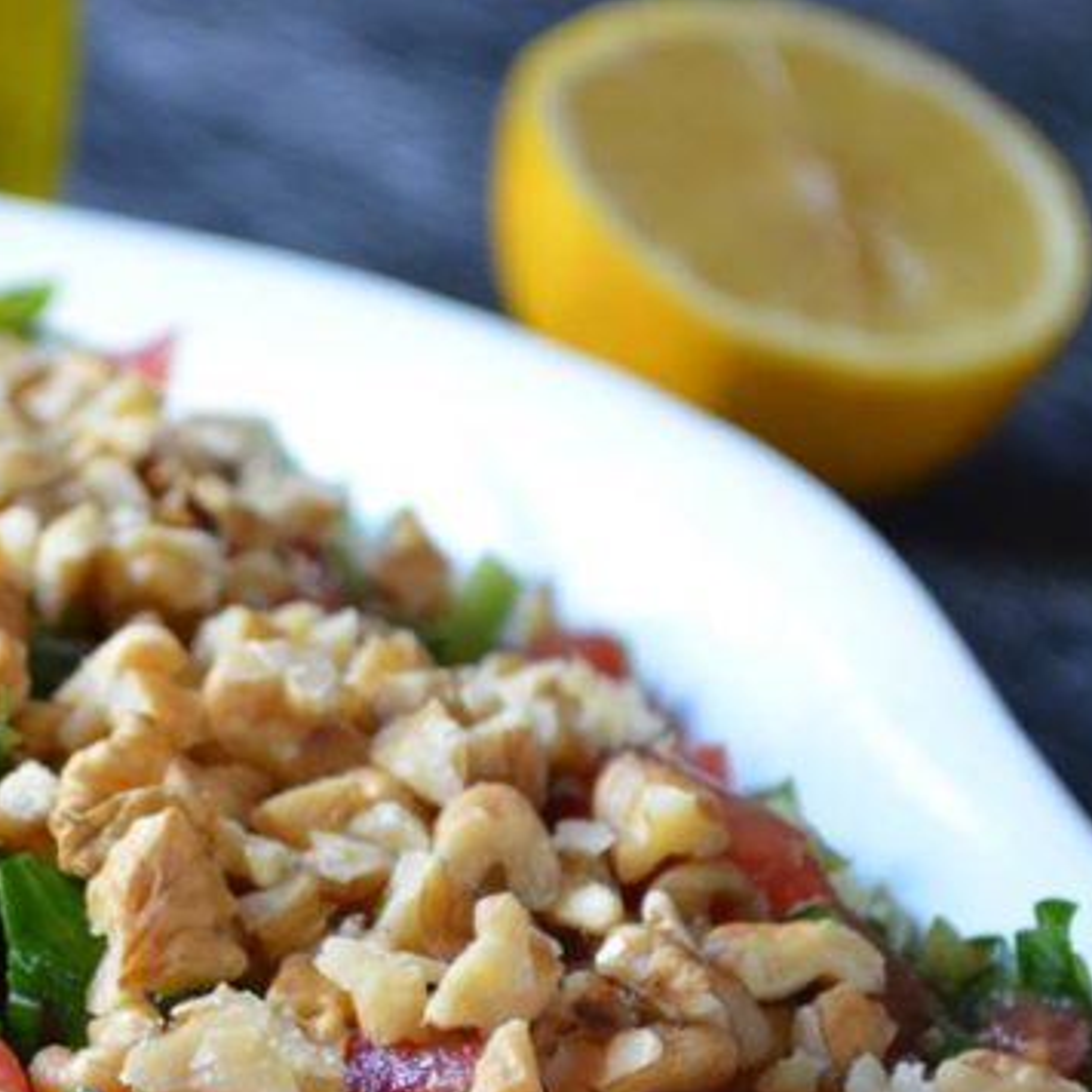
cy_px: 770
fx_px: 5673
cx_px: 86
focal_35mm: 159
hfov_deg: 10.9
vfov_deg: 11.0
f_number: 5.6
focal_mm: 55
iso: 1600
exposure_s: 1/30
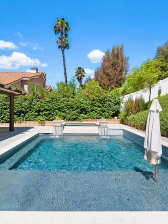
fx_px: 123
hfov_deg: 68.6
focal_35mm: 19
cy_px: 112
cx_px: 82
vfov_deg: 84.7
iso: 250
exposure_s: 1/100
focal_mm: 13
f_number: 9
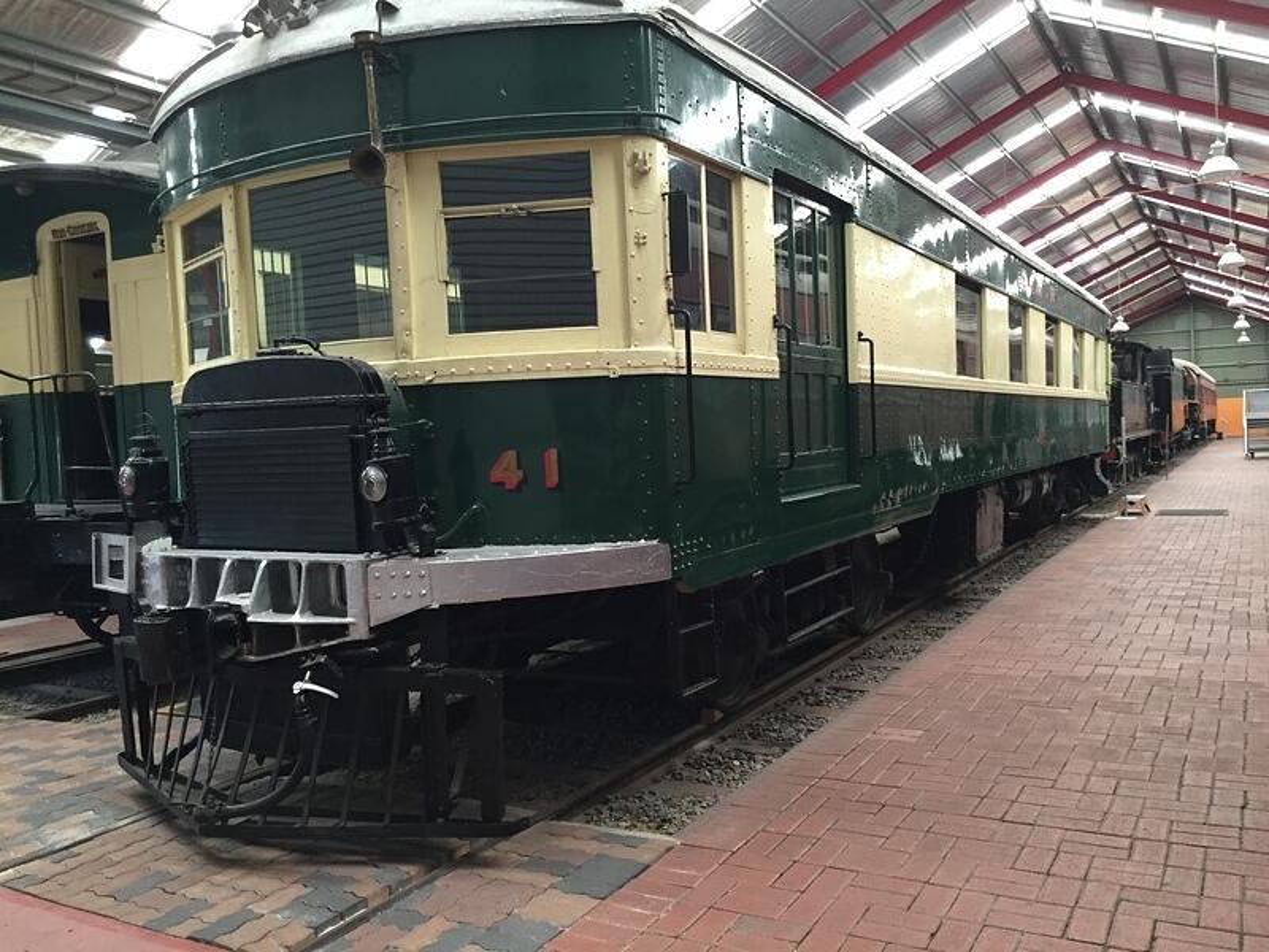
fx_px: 1063
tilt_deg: -0.4
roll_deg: +1.2
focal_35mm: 29
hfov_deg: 61.7
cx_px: 634
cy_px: 476
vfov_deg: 48.2
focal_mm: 4.15
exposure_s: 1/30
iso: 160
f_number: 2.2
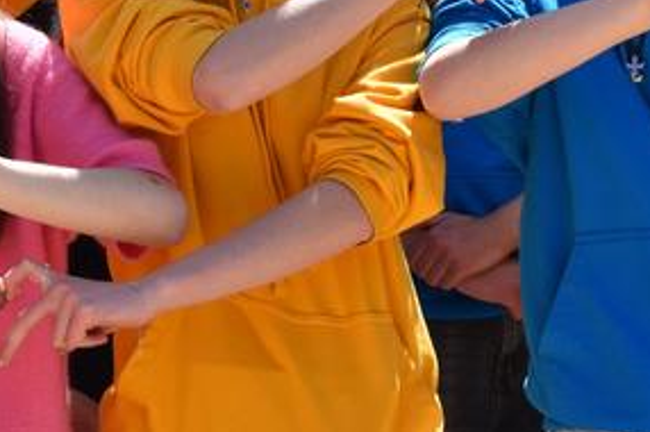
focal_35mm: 228
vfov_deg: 6.0
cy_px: -6
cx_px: 698
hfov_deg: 9.0
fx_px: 4112
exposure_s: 1/400
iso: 200
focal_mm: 62
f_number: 10
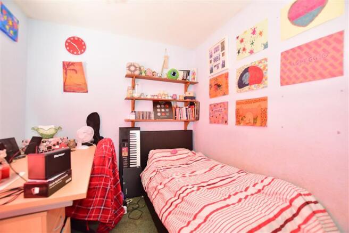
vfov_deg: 77.3
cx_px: 174
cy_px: 116
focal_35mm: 15
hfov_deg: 100.4
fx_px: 145
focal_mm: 10
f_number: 5
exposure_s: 1/13
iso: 200
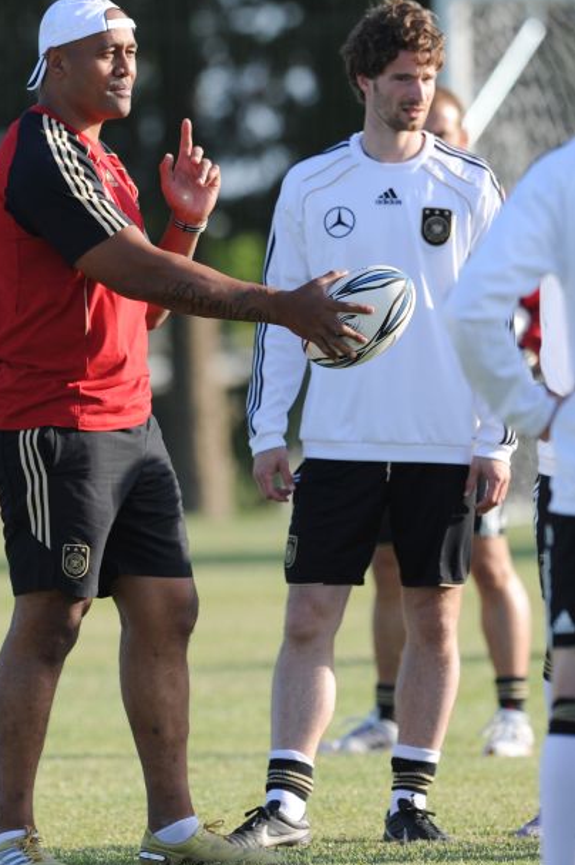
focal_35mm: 455
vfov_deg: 4.5
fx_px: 10913
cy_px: 405
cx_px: 251
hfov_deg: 3.0
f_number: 4.5
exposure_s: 1/1600
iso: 400
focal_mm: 400
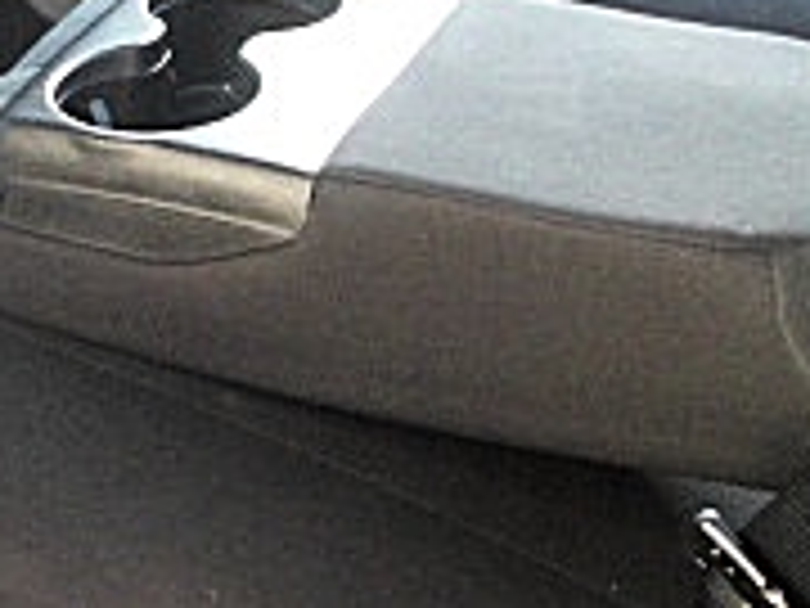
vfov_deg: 11.6
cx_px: -148
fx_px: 2995
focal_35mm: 128
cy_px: 374
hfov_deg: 14.9
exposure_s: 1/80
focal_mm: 6.3
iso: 400
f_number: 2.8
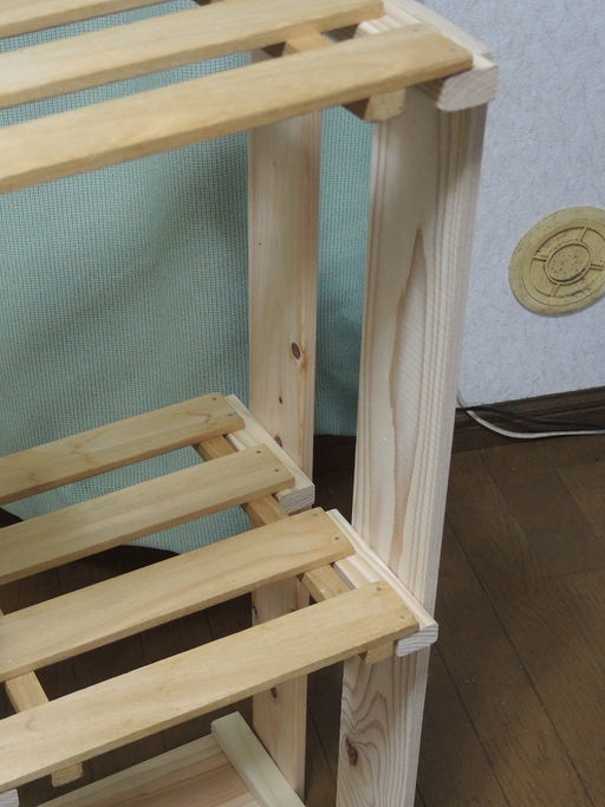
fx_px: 1352
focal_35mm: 58
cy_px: 457
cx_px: 116
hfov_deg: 24.8
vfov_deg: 33.2
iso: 400
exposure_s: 1/20
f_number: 2
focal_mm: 7
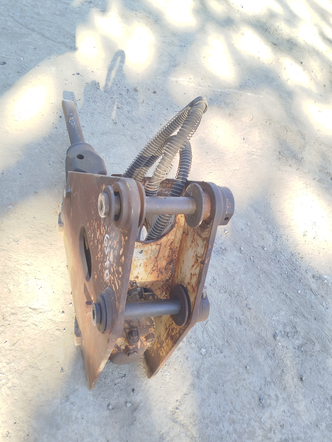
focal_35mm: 31
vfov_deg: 58.4
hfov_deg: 45.4
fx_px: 396
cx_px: 166
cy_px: 221
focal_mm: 5.31
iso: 50
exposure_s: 1/120
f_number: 1.7
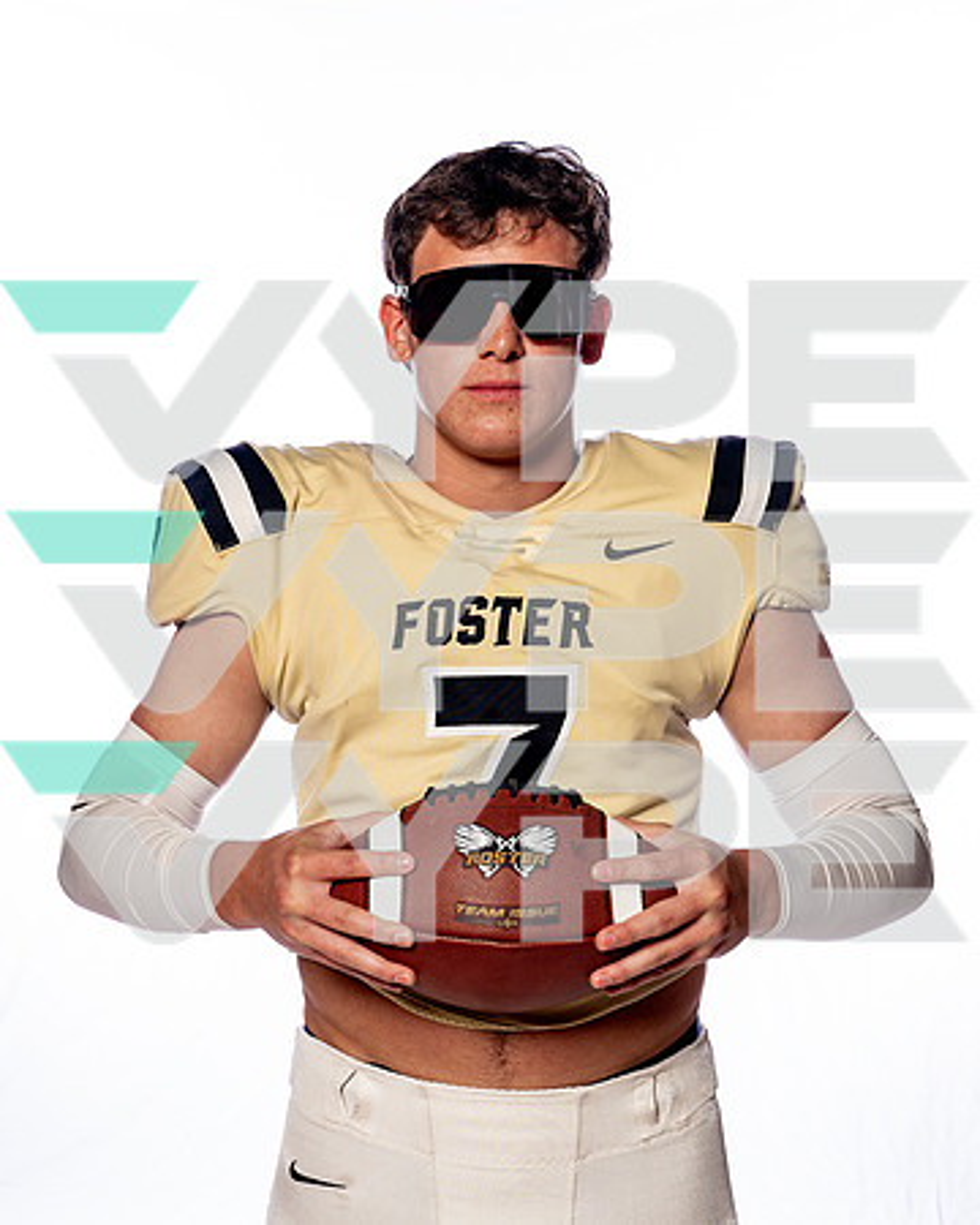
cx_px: 314
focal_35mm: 53
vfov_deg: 35.1
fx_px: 1939
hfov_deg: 28.1
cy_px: 612
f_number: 7.1
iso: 250
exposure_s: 1/250
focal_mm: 38
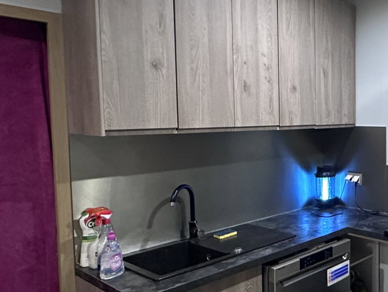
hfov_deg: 41.3
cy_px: 136
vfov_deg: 39.7
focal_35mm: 36
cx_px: 424
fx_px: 404
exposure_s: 1/50
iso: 800
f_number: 2.2
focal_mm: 2.22
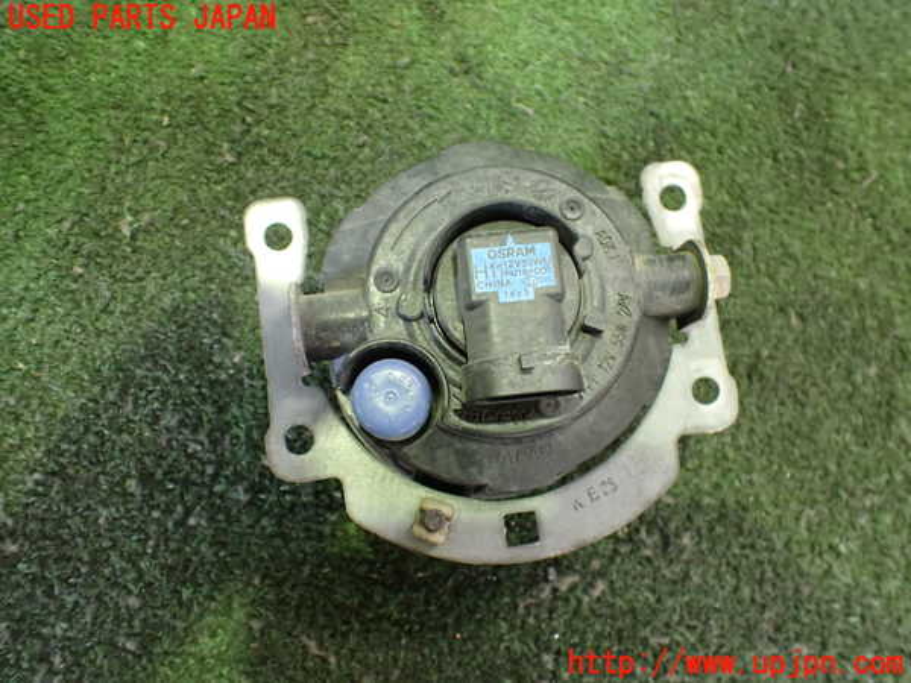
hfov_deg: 60.0
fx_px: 790
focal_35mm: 30
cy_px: 342
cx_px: 456
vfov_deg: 46.8
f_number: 2.3
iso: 800
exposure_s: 1/30
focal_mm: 5.4
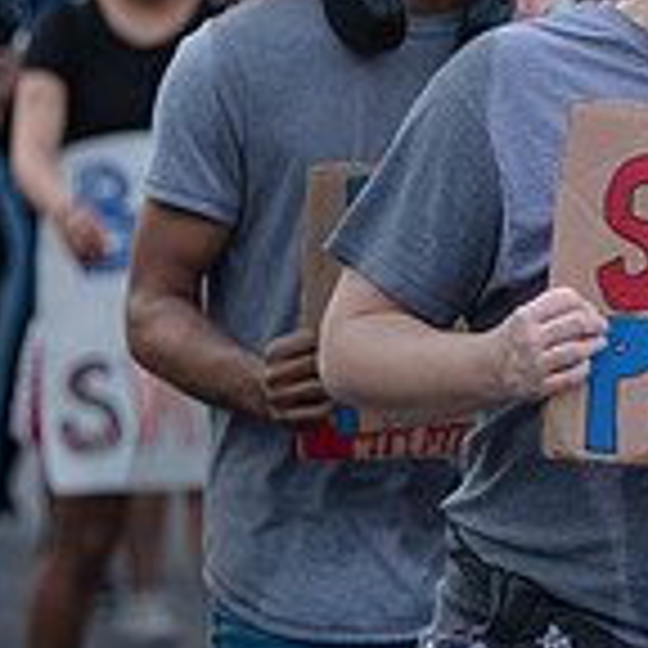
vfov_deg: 3.5
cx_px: 1112
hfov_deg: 3.5
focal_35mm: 496
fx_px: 10505
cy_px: 56
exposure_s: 1/500
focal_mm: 145
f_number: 4
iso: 250
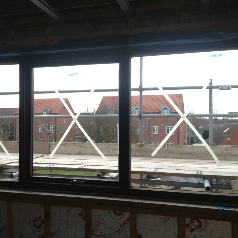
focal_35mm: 42
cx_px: 97
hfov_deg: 39.9
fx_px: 327
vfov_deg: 40.0
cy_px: 118
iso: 50
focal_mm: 4.28
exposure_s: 1/255
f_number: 2.4
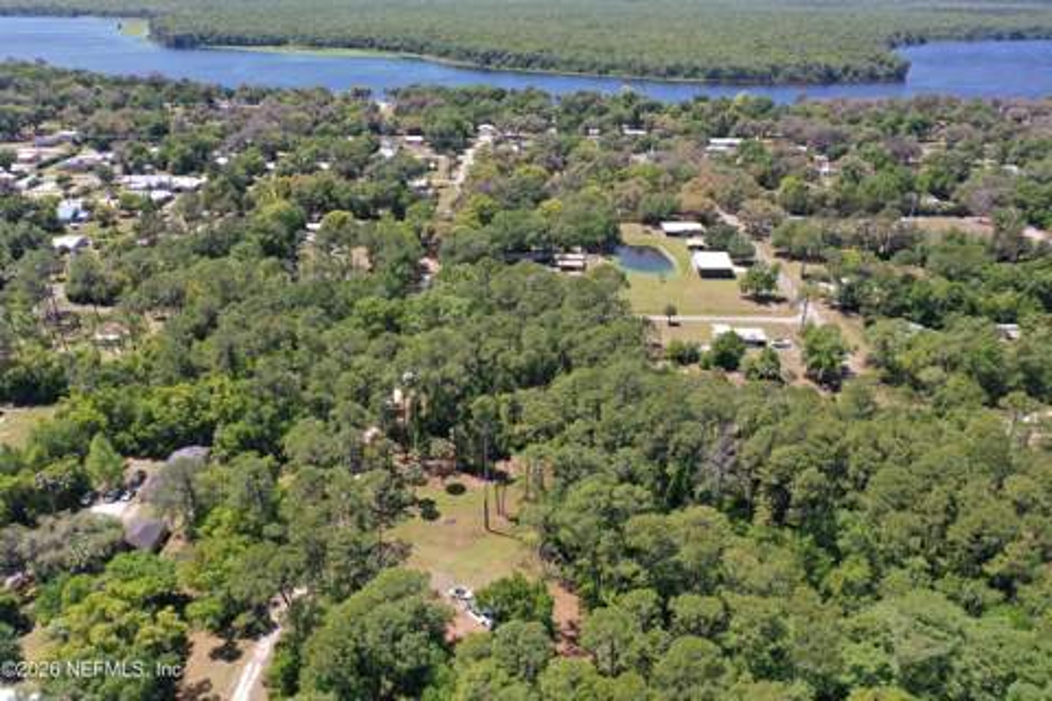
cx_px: 526
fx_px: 818
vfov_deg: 46.4
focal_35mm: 28
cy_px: 350
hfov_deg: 65.5
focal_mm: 10.26
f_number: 3.2
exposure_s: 1/50
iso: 100
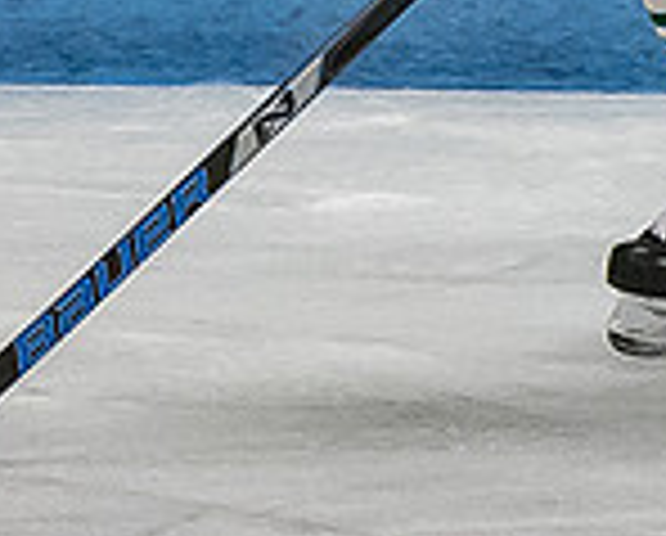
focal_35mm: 1306
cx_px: 655
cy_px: -508
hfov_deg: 1.5
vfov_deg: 1.2
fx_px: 25794
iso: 2000
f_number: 4
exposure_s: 1/800
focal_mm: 95
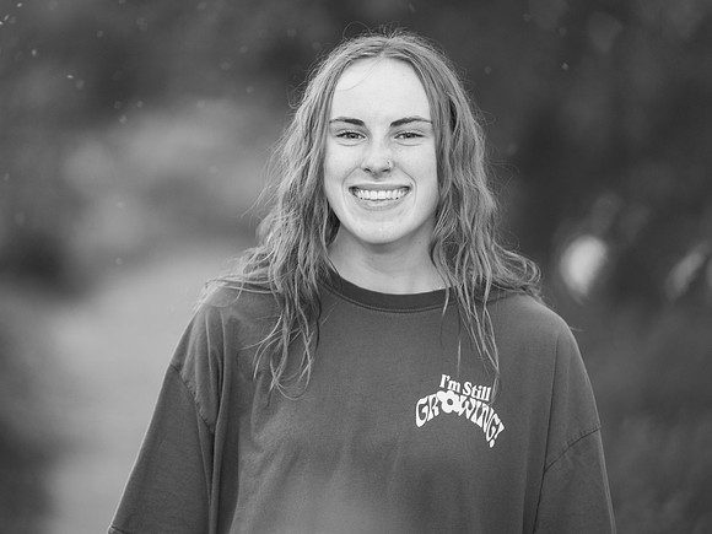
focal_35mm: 181
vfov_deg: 8.2
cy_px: 267
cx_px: 356
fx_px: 3717
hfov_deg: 10.9
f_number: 2.8
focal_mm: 167
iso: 800
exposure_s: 1/160
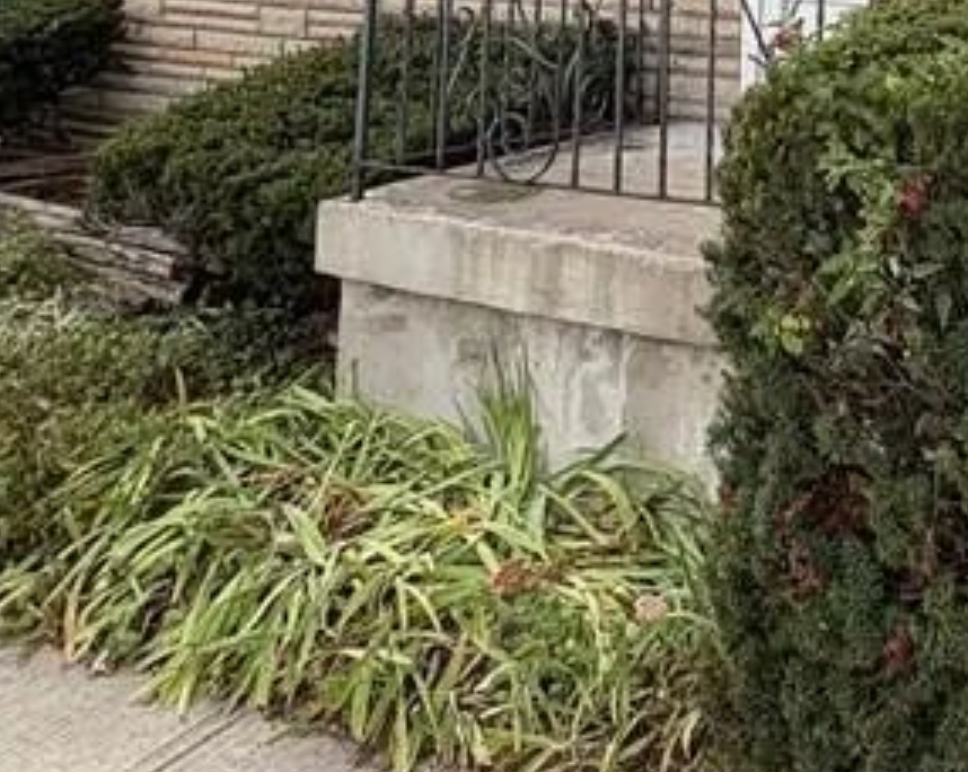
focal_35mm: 49
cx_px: 992
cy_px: -152
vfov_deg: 27.2
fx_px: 1402
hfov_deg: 34.3
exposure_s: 1/435
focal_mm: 2.22
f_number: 2.2
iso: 40
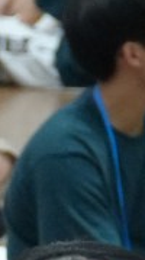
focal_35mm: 507
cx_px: -290
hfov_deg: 2.4
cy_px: 463
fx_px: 3482
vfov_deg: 4.2
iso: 5000
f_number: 4
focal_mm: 45
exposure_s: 1/160
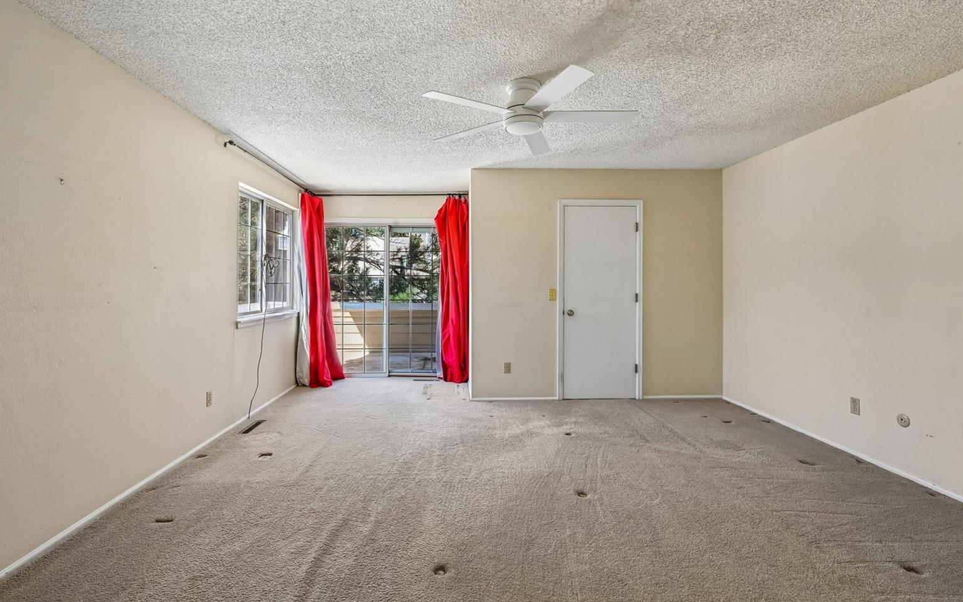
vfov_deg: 71.2
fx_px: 420
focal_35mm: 16
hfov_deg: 97.8
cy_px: 295
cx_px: 488
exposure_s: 1/40
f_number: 11
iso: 400
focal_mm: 15
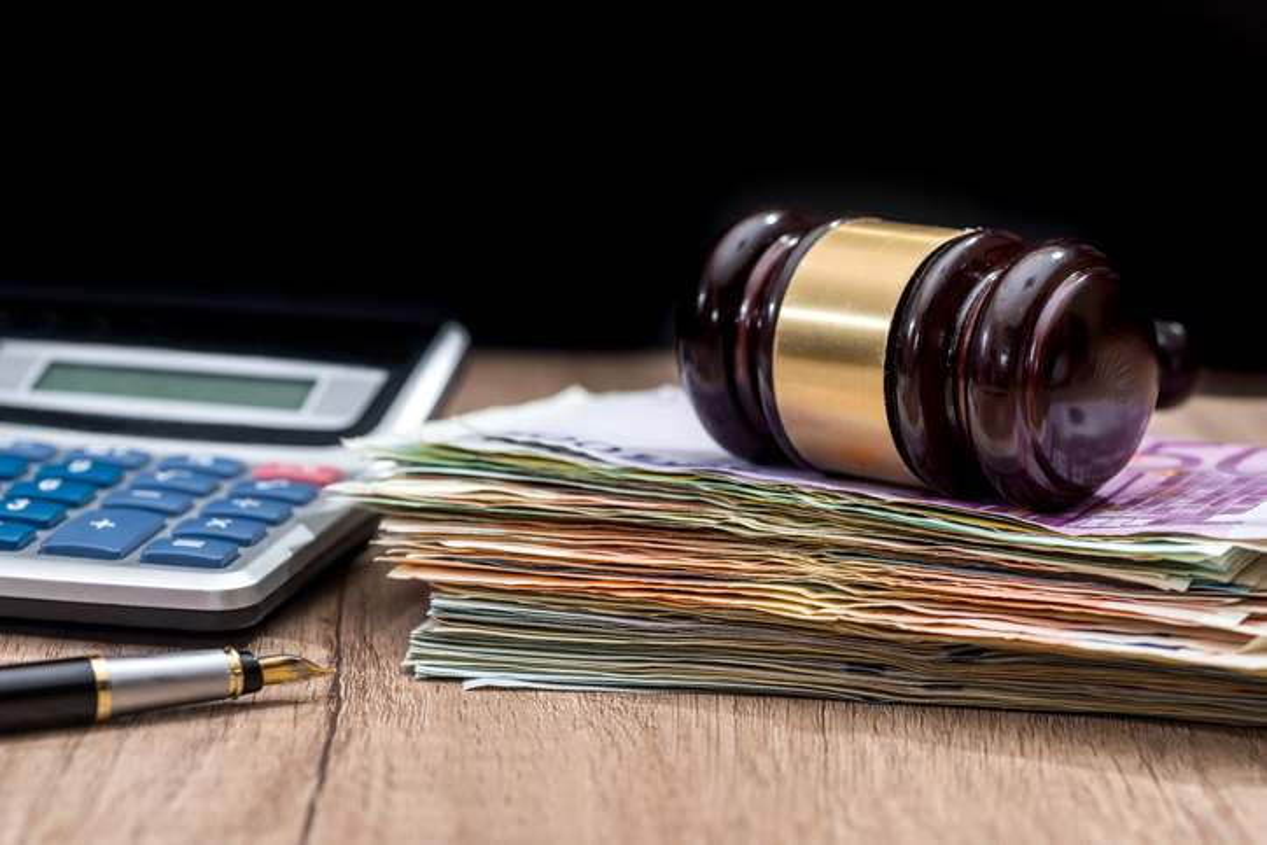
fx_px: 3696
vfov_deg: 13.0
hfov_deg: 19.5
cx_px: 634
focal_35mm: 105
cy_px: 422
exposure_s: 1/160
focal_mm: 105
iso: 320
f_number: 9
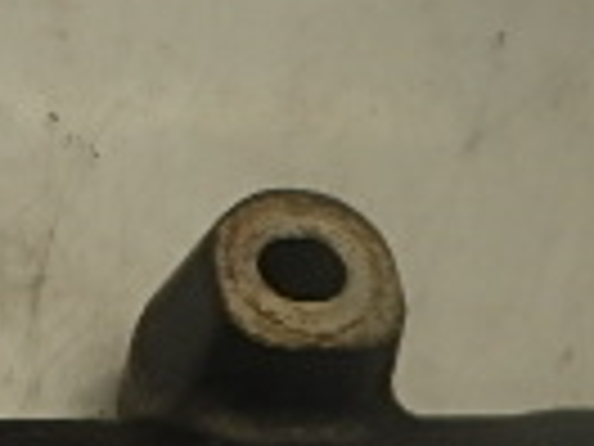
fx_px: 2162
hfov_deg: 13.4
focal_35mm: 126
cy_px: 554
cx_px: -594
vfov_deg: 11.5
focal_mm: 4.7
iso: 160
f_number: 4.3
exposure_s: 1/80
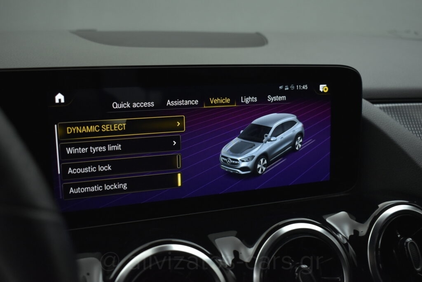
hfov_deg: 49.5
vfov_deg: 34.3
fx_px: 457
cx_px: 211
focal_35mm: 39
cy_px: 141
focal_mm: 26
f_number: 4
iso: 1600
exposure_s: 1/160
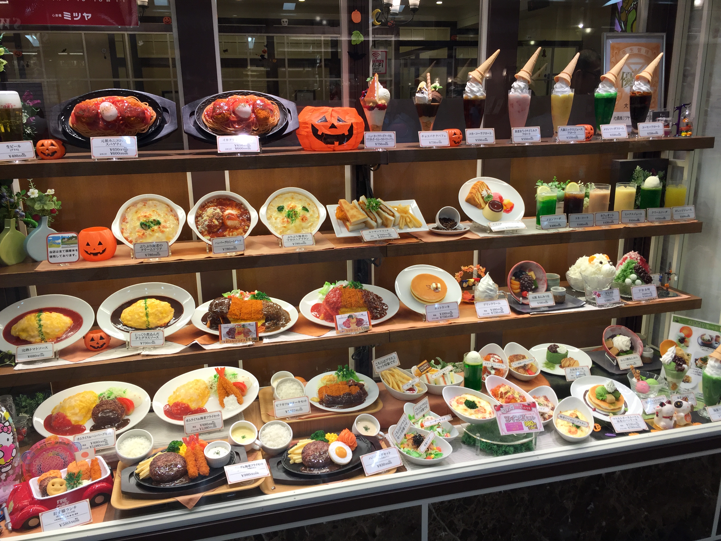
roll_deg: +0.7
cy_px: 270
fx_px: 604
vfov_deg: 48.2
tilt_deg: -16.2
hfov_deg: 61.7
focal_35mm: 29
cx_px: 360
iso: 40
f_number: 2.2
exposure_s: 1/120
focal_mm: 4.15
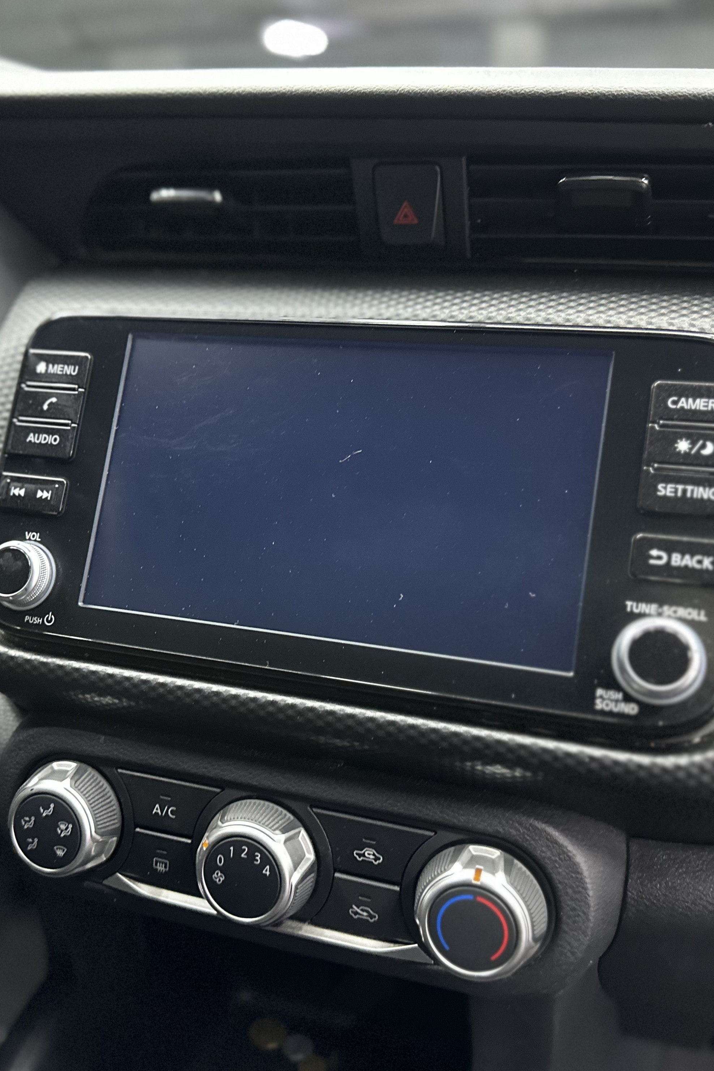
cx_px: 278
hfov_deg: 38.7
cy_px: 544
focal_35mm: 34
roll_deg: +2.3
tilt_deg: -20.4
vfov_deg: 55.8
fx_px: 1012
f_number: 1.78
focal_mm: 6.86
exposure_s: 1/33
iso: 800
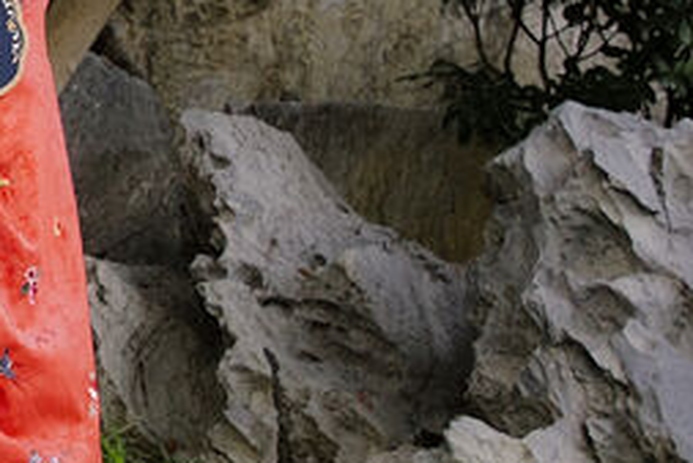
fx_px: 3563
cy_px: -90
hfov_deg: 10.7
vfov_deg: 7.4
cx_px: -334
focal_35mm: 185
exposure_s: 1/100
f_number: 4
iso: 400
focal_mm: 40
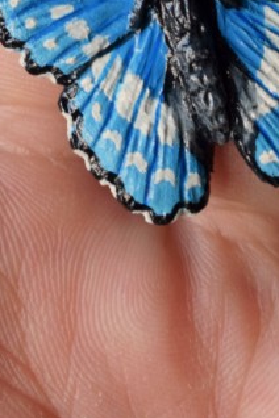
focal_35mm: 299
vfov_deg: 6.8
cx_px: 63
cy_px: -152
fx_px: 3473
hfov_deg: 4.6
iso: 720
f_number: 5.6
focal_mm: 55
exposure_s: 1/60
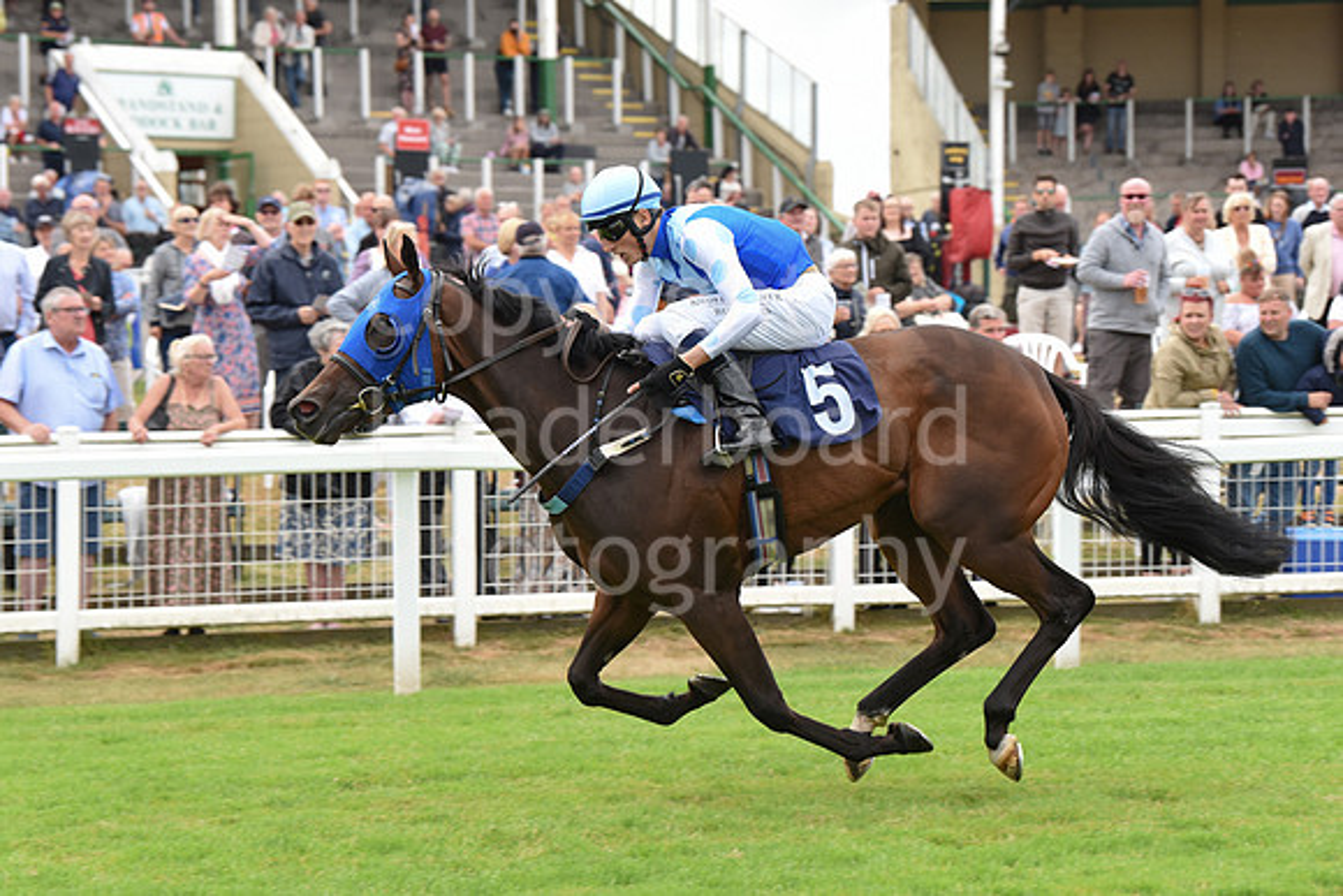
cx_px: 672
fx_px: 4478
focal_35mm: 120
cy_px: 448
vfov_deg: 11.4
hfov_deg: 17.1
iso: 800
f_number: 5.6
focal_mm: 120
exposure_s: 1/1250
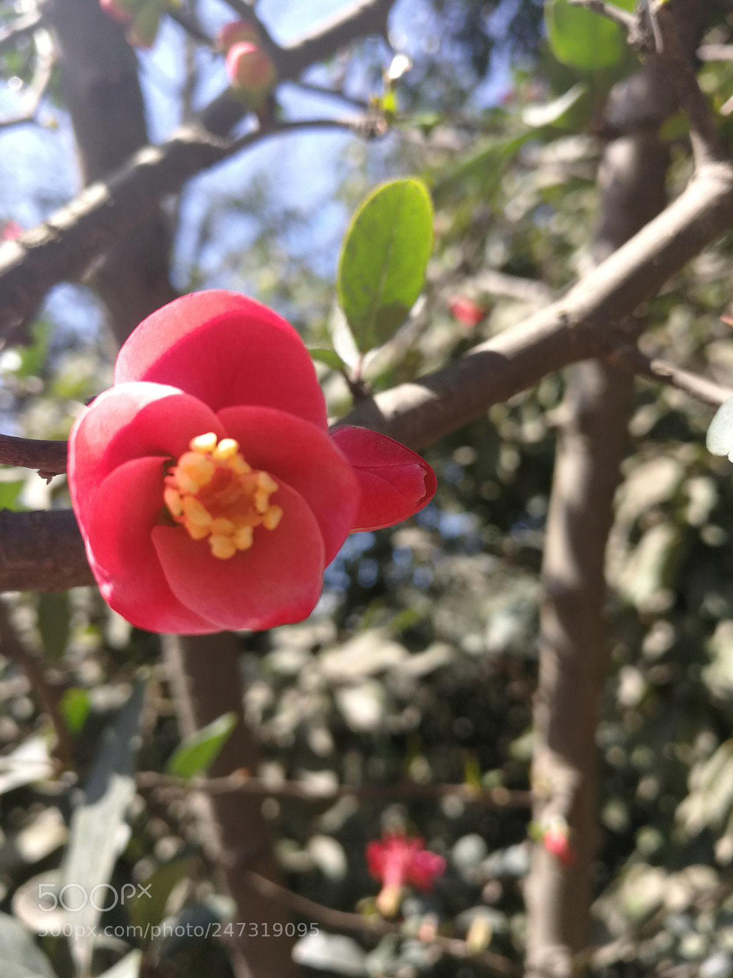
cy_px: 489
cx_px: 366
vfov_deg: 65.3
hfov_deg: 51.4
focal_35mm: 27
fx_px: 762
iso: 50
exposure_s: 1/342
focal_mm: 3.95
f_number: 2.2
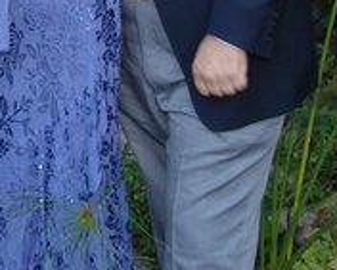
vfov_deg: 10.6
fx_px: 1427
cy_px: -89
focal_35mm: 143
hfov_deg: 12.4
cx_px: -260
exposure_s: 1/50
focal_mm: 28
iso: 400
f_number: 5.6
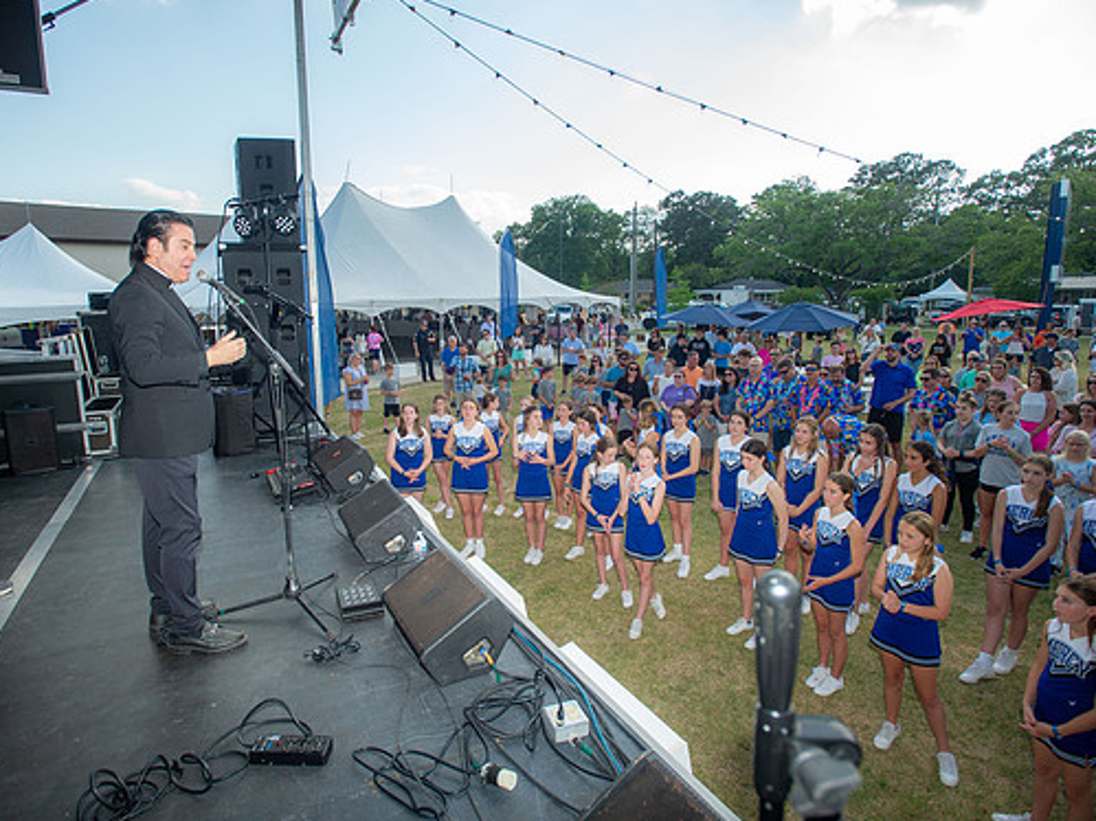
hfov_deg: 84.6
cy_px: 400
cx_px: 518
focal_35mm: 19
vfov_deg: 68.6
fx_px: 601
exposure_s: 1/250
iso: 100
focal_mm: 17
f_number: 4.5
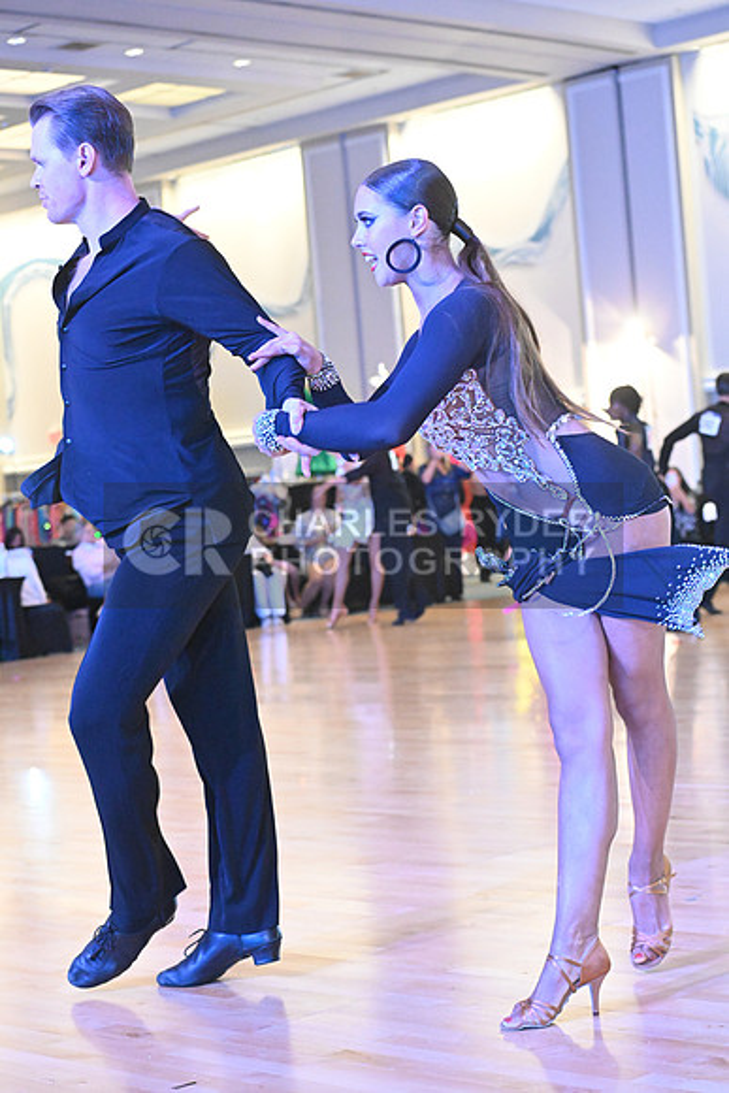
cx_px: 364
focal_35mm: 70
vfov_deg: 28.8
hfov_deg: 19.5
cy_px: 546
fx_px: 2125
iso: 10000
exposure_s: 1/400
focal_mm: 70
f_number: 5.6
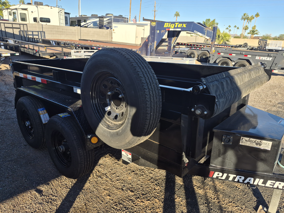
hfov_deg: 73.9
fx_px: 189
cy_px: 106
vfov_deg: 58.9
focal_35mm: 23
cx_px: 142
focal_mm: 5.4
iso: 80
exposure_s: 1/2400
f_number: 1.8
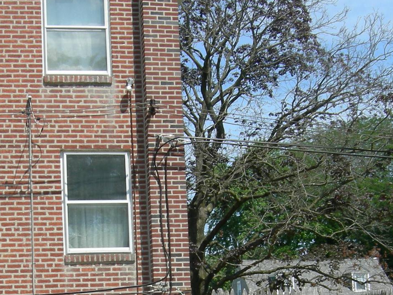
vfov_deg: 18.5
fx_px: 886
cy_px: 283
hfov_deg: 25.0
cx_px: 151
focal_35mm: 78
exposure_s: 1/241
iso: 64
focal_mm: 7.5
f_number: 6
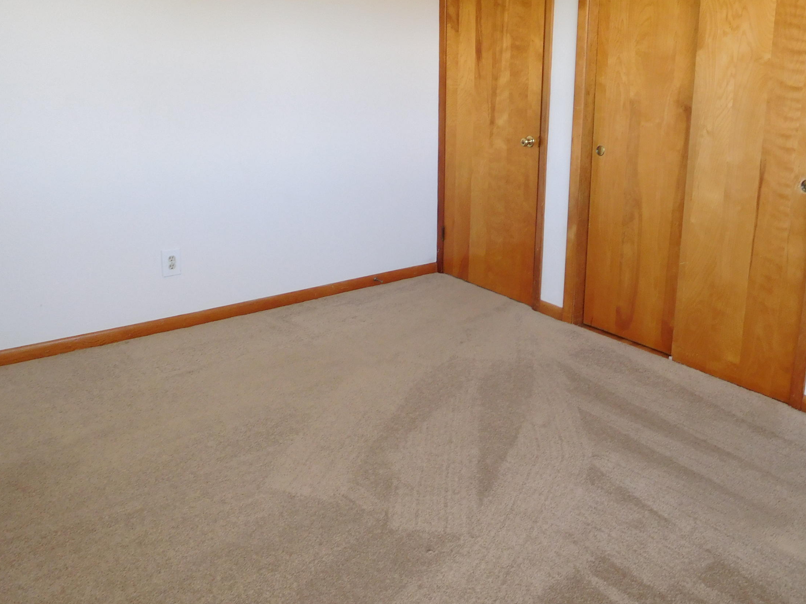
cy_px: 228
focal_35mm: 34
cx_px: 476
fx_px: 792
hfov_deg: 53.7
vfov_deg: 41.5
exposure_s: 1/30
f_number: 3.4
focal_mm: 4.5
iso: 180
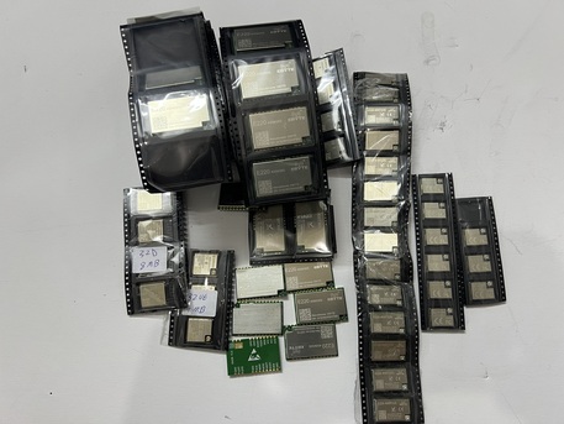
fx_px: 424
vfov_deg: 53.1
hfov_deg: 67.3
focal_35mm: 26
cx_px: 282
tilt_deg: -78.9
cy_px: 212
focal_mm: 5.7
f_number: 1.5
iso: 80
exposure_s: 1/60
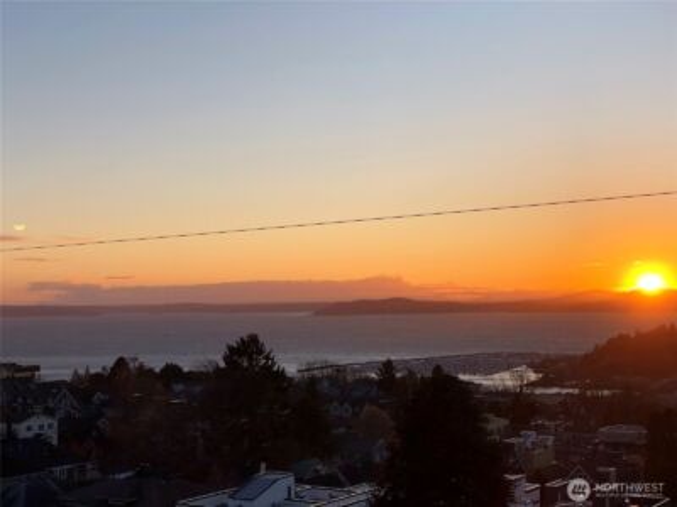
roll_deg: +1.0
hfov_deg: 33.8
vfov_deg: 25.7
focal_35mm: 57
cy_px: 254
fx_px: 1115
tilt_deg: +2.7
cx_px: 338
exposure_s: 1/329
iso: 20
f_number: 2.8
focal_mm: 6.6
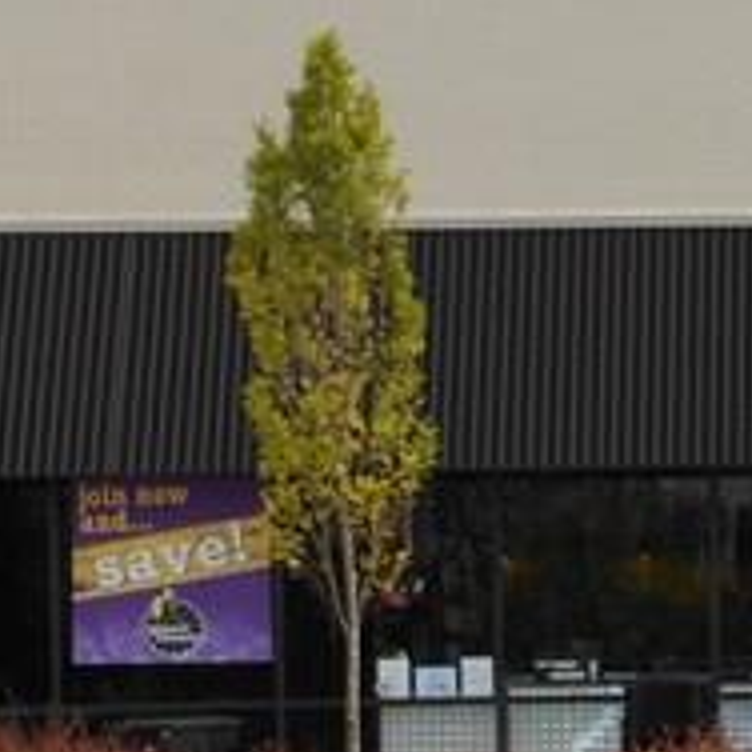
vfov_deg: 10.9
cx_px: 1404
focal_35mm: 159
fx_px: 3908
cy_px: 688
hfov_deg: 10.3
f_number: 4
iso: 80
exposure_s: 1/500
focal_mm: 5.9
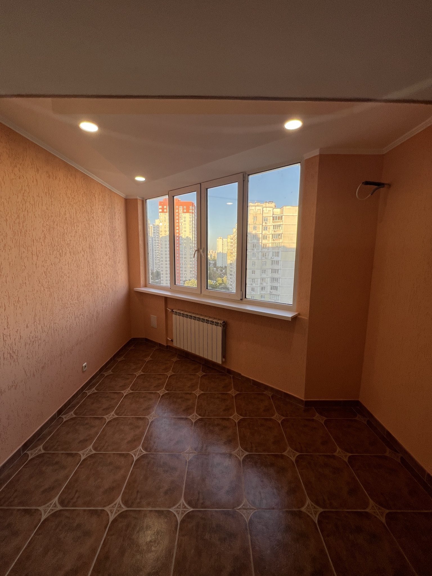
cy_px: 288
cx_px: 216
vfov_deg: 106.2
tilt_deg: -9.0
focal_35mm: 13
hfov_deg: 89.9
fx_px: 216
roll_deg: +0.4
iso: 32
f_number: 1.8
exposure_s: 1/304
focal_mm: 1.57
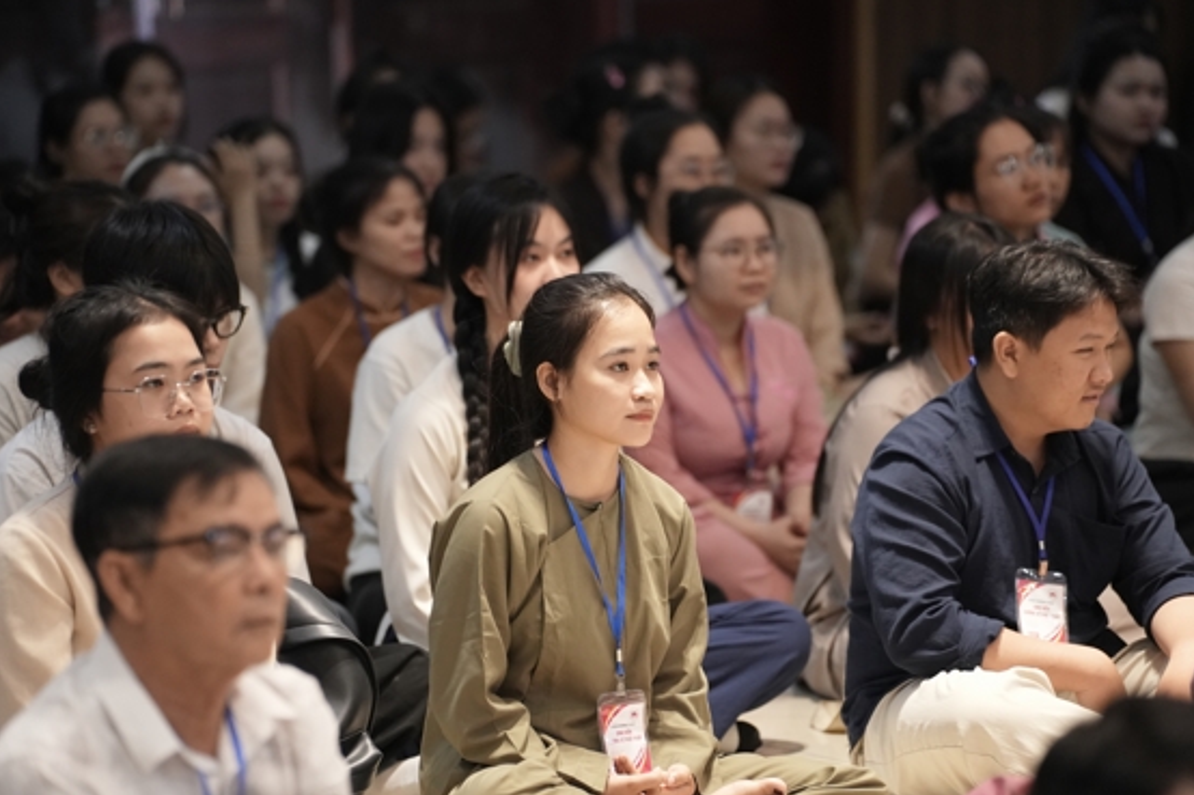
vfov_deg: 7.8
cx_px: 567
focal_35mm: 176
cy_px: 438
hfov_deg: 11.7
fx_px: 5835
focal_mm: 150
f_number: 2.8
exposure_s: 1/250
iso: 4000
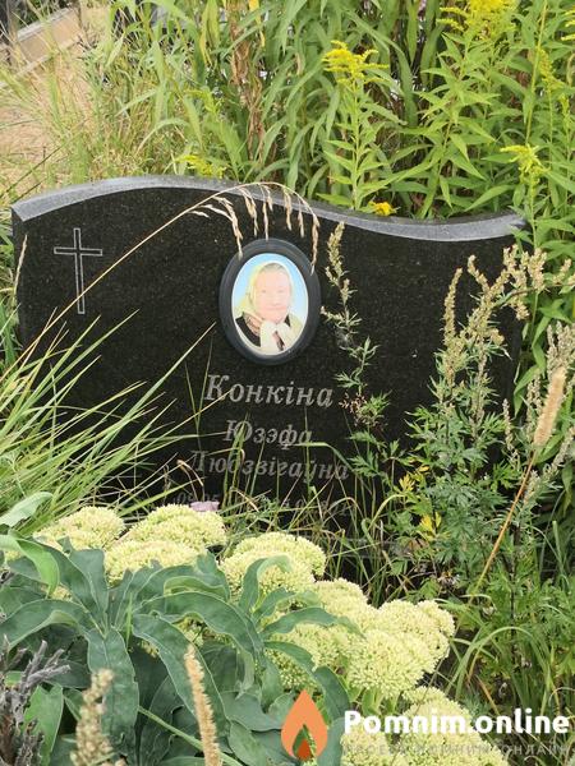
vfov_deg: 36.8
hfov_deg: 28.0
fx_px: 1152
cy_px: 383
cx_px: 288
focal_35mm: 52
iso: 50
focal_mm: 3.95
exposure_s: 1/572
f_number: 1.6
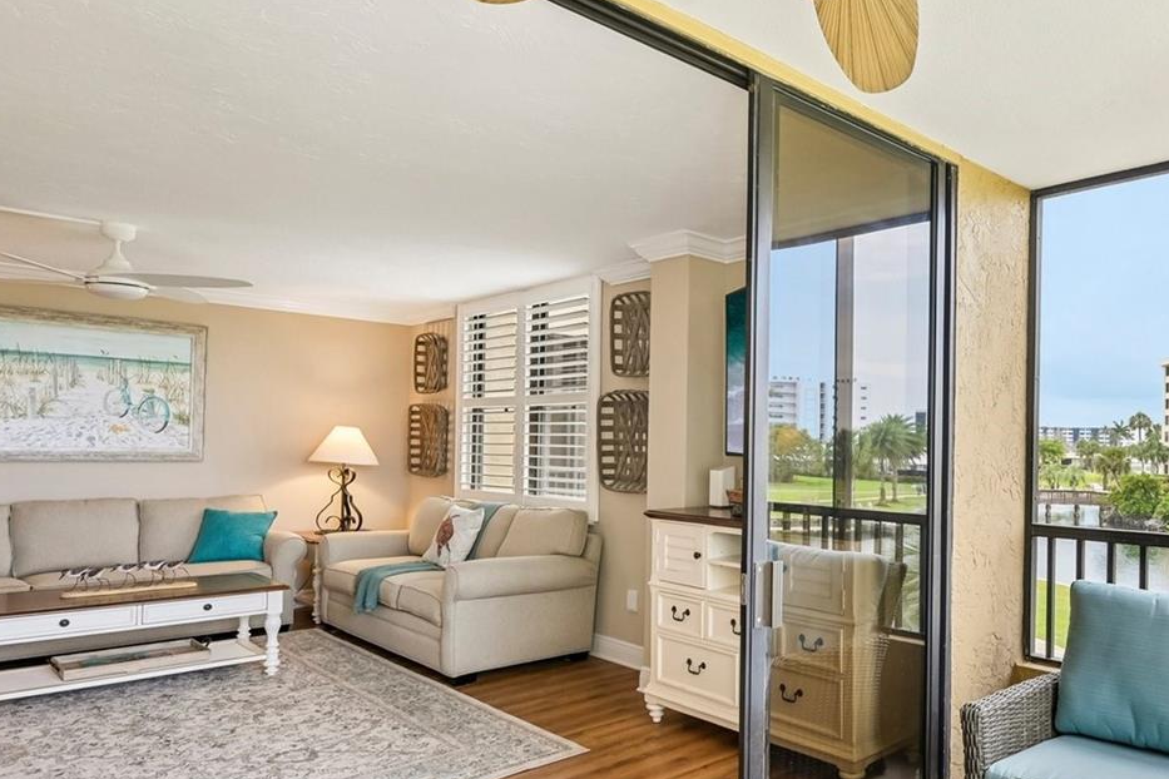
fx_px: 779
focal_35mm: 24
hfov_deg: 70.3
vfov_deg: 53.0
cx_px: 831
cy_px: 441
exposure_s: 1/125
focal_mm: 14
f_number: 8
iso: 400
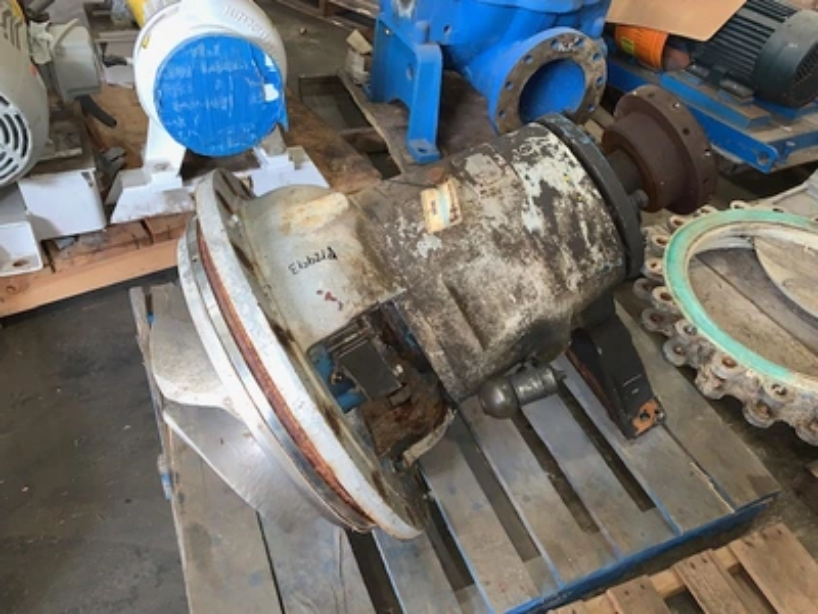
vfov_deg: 53.1
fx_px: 614
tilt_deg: -41.8
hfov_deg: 67.3
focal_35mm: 26
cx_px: 409
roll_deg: -8.0
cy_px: 307
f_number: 1.8
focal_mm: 4.25
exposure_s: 1/15
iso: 100
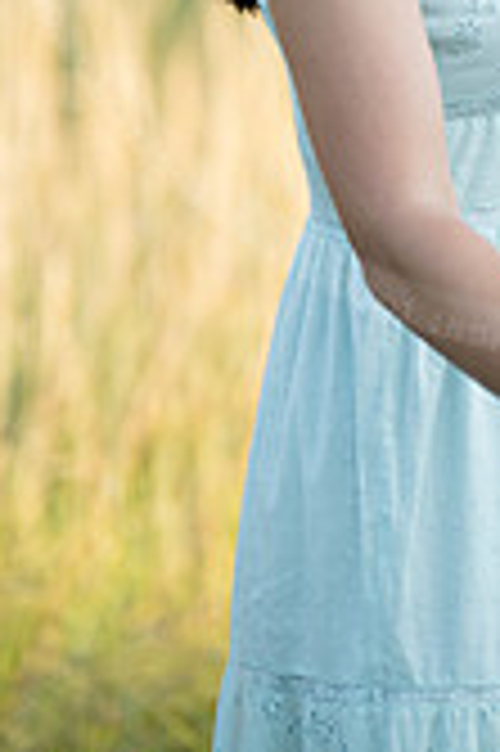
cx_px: 590
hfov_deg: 6.0
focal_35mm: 229
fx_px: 4780
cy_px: -221
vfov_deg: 8.9
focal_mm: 85
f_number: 1.2
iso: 160
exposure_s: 1/1600
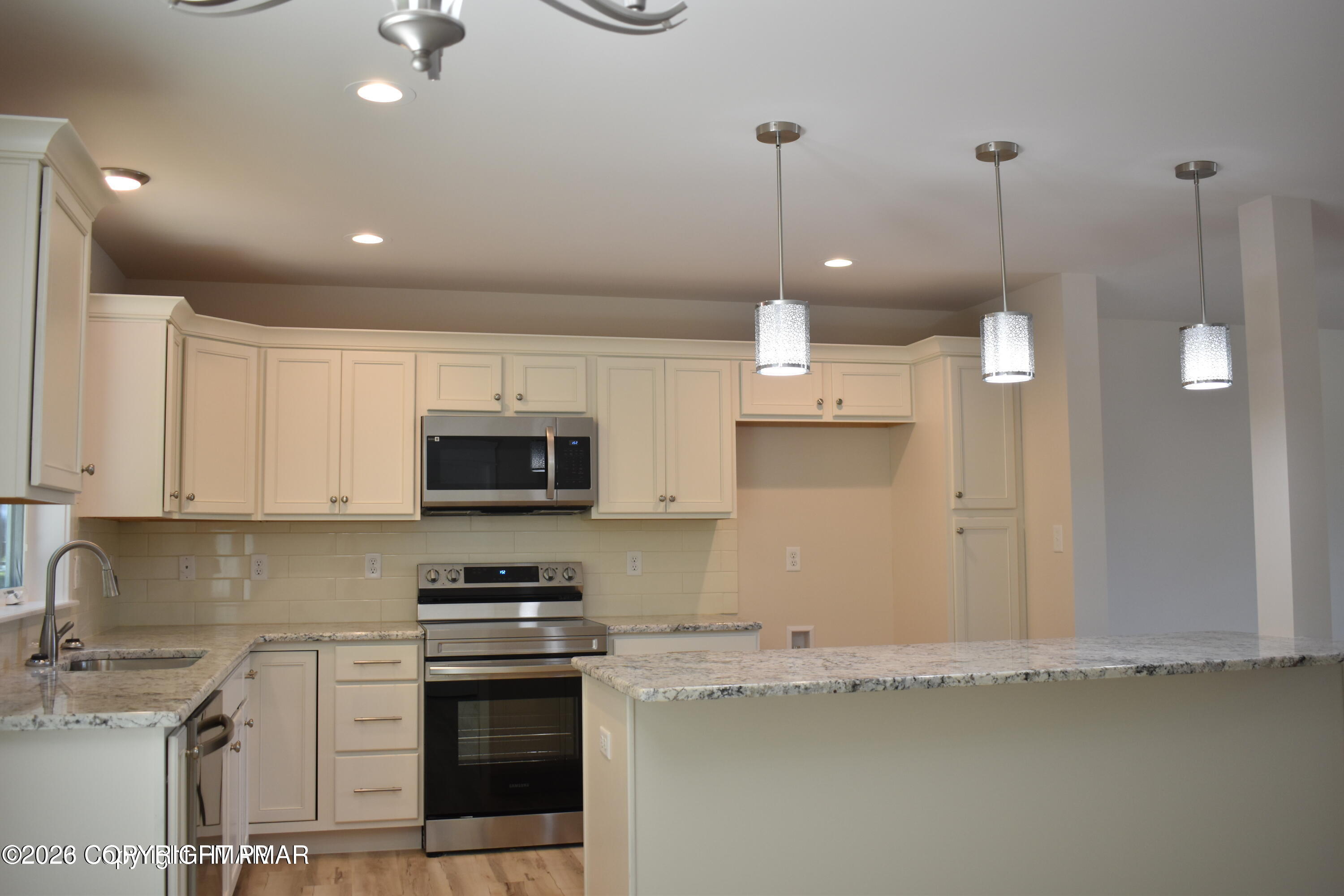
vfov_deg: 40.0
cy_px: 448
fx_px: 1232
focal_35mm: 33
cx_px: 672
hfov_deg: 57.2
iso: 400
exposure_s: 1/100
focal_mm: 22
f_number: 4
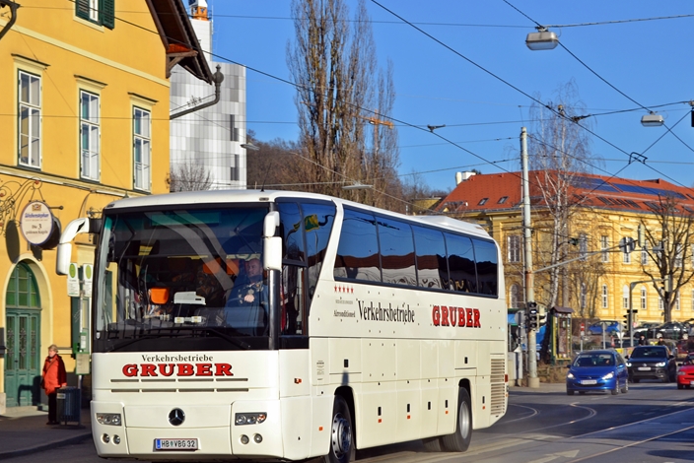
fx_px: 1774
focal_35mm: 92
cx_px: 310
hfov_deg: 22.1
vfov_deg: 14.9
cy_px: 279
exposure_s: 1/250
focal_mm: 48
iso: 100
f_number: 8
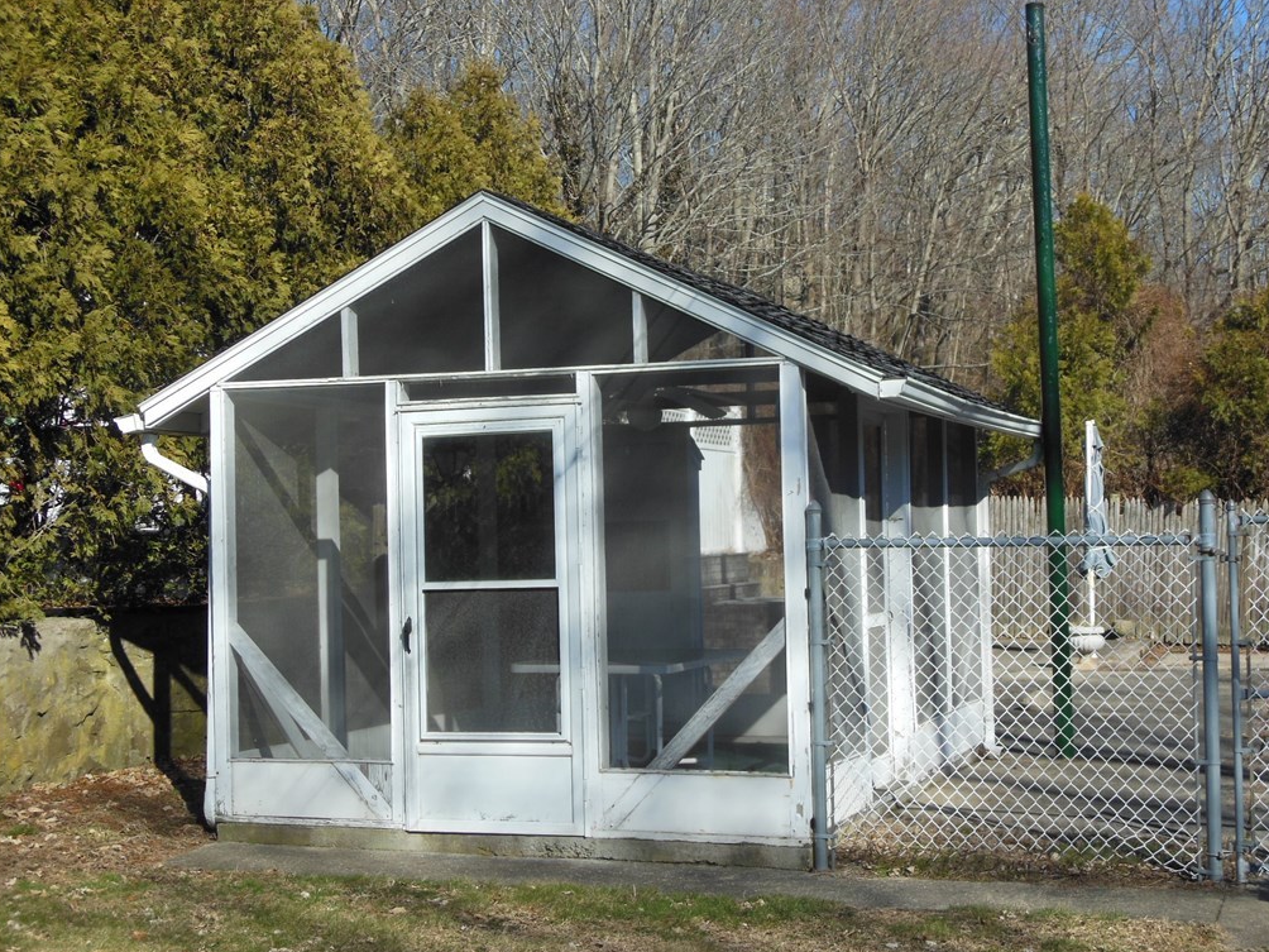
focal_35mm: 51
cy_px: 475
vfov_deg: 28.6
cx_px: 633
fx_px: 1870
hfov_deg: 37.5
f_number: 4
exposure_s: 1/1000
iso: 125
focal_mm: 8.9
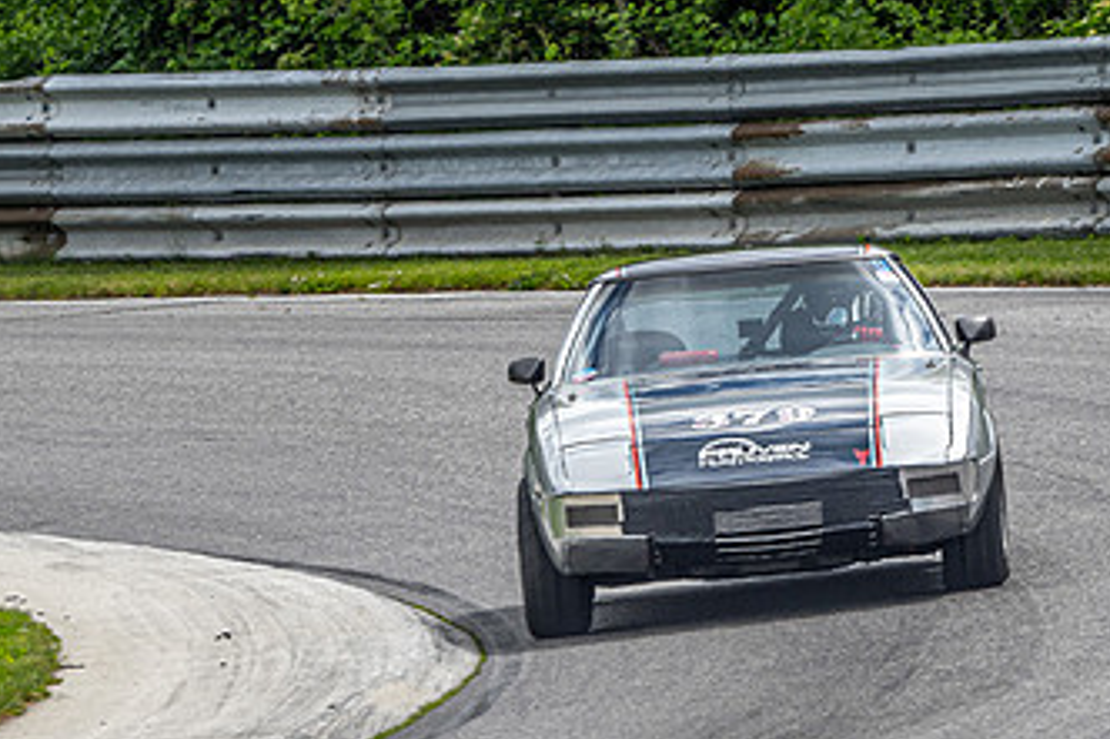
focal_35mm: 1092
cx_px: 488
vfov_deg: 1.3
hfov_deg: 1.9
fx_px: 33652
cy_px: 426
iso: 64
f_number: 8
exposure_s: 1/250
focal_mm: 300
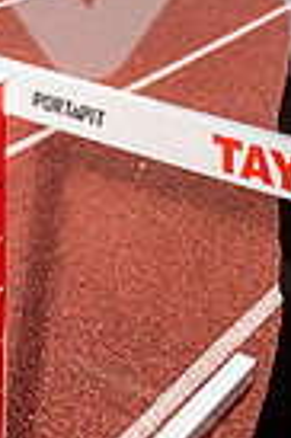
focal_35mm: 79
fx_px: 960
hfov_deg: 16.1
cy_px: -243
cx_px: 406
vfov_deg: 21.1
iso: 160
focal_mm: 24
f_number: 8
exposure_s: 1/800
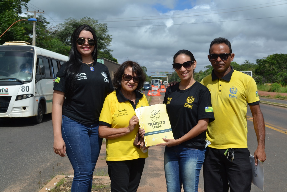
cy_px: 96
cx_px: 144
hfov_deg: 41.1
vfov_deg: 28.1
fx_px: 383
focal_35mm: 48
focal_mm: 32
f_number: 10
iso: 100
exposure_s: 1/250
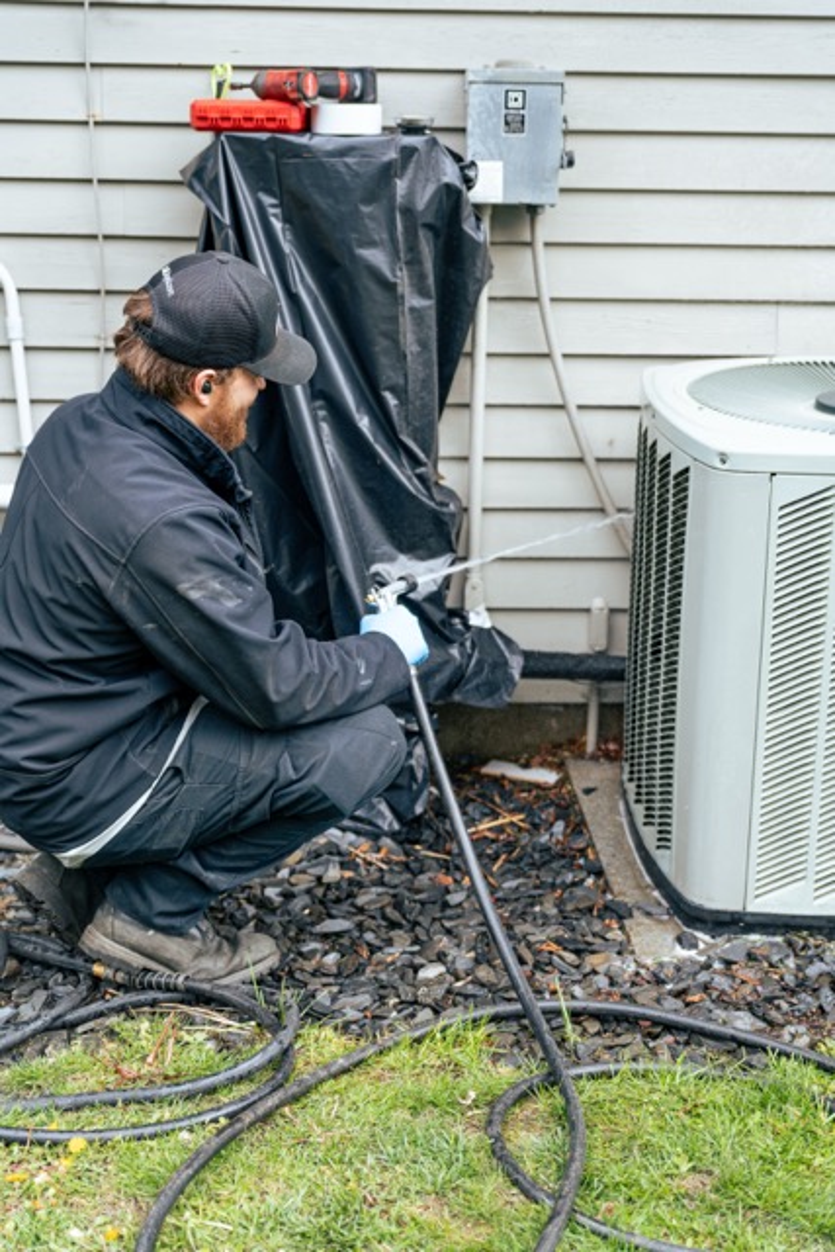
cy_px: 626
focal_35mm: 51
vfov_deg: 38.9
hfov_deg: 26.5
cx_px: 418
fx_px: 1770
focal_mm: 50.9
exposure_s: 1/1000
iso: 320
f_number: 2.8
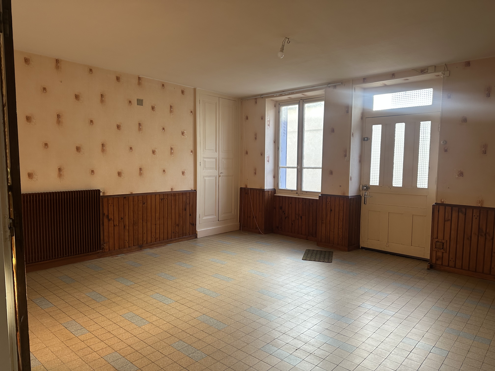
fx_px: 343
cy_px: 186
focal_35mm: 24
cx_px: 248
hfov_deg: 71.6
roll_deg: -1.0
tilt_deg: -4.9
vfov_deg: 56.8
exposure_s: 1/121
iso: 125
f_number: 1.78
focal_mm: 6.86
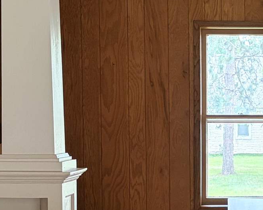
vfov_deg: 13.1
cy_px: 164
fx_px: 911
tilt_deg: -2.1
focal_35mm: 117
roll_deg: +0.2
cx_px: 263
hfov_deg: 16.1
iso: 200
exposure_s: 1/60
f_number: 1.6
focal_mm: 5.96
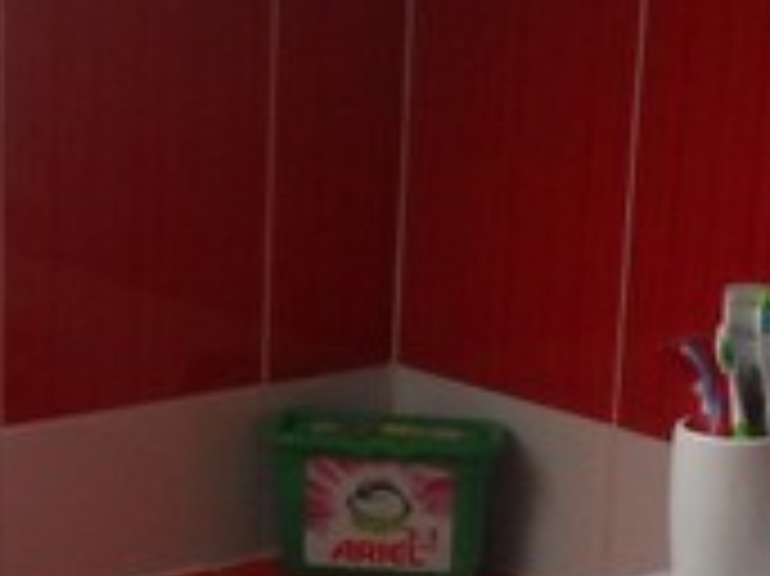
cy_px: 698
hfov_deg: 14.7
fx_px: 2912
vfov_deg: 11.1
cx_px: 833
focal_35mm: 131
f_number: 3.2
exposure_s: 1/45
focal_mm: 6.3
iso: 120
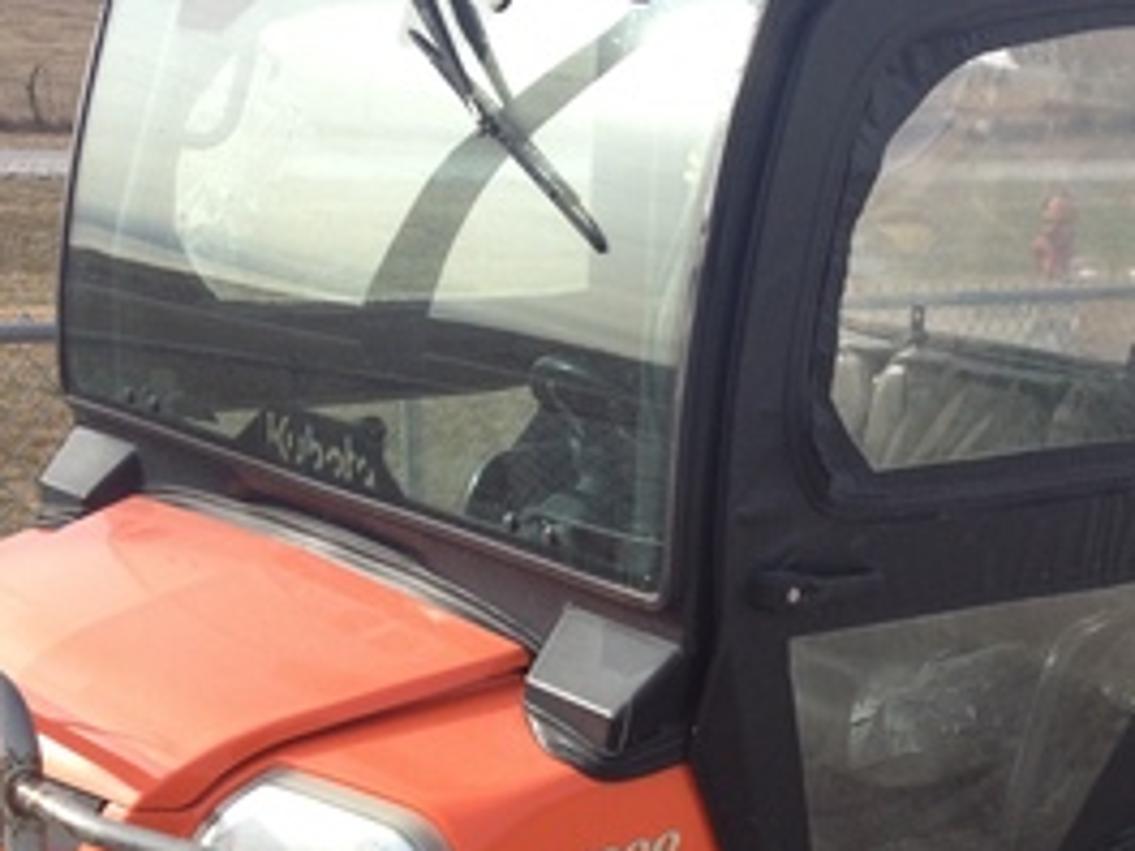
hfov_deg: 27.0
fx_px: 2361
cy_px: 666
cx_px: 679
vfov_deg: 20.2
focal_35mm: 72
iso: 64
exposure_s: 1/968
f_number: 2.4
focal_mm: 4.28
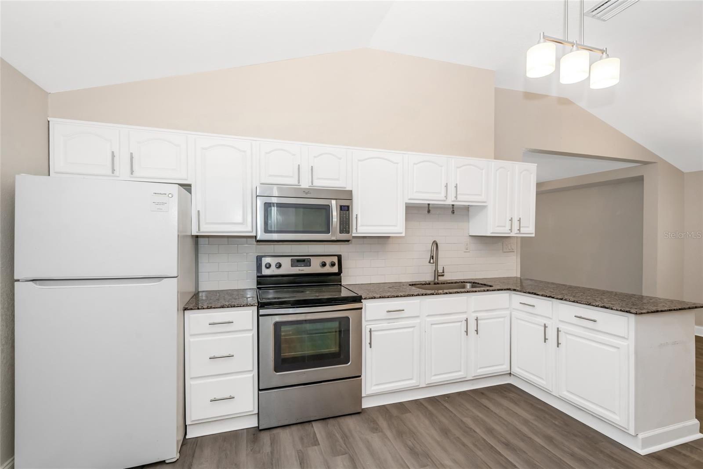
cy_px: 234
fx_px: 312
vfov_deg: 73.7
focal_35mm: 16
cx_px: 352
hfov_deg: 96.7
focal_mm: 16
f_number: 6.7
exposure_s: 1/60
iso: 500
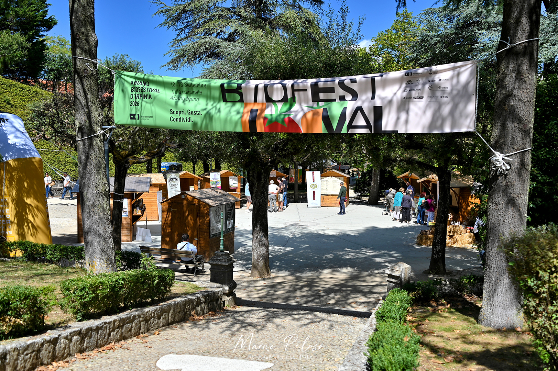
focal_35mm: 35
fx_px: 542
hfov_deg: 54.5
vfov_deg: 37.8
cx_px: 279
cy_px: 186
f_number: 2.8
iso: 110
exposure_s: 1/3200
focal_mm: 35
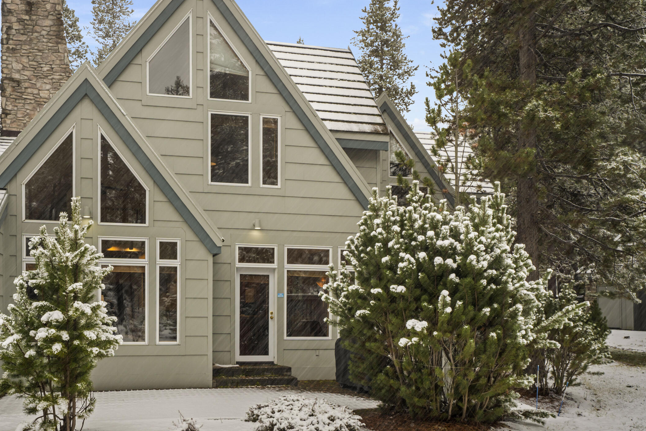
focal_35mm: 31
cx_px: 244
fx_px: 561
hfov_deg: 59.1
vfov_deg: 41.8
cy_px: 176
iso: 250
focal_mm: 21.9
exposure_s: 1/30
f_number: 8
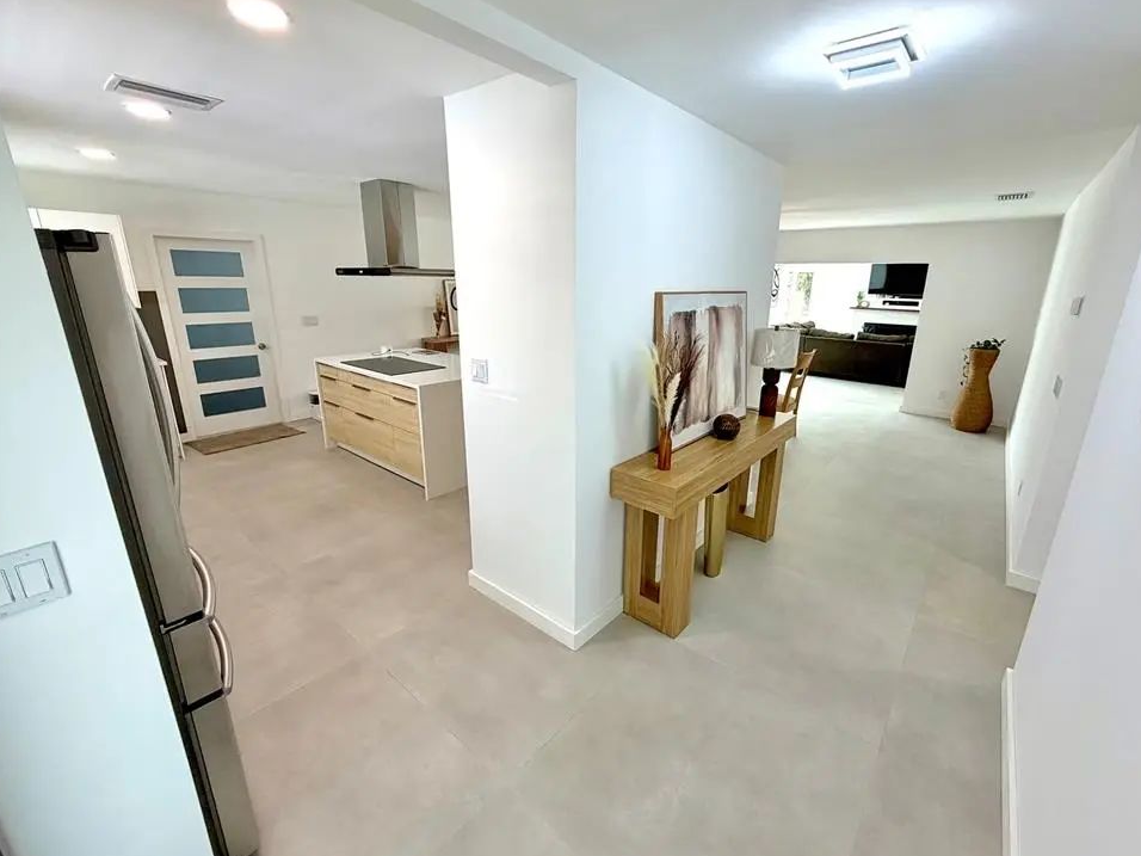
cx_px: 603
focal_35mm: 15
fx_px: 494
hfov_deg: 98.1
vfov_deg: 81.7
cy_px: 415
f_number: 2.2
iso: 125
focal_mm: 2.22
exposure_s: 1/120
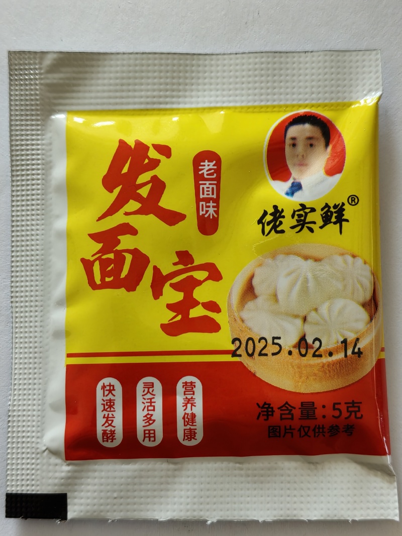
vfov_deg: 35.5
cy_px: 268
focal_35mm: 54
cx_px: 201
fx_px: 836
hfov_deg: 27.0
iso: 125
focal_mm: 5.52
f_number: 1.9
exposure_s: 1/99.2
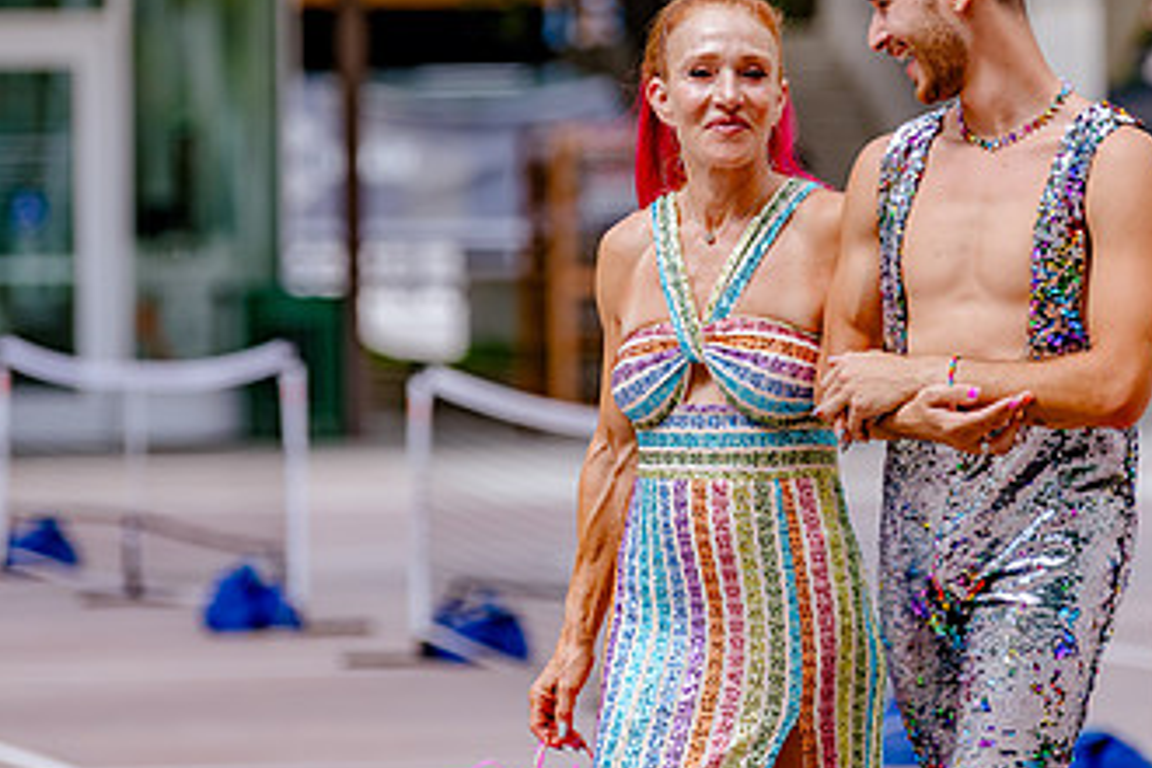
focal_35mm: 331
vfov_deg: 4.2
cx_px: 672
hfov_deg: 6.2
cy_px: 202
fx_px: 10591
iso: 320
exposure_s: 1/1250
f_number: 2.8
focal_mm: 160
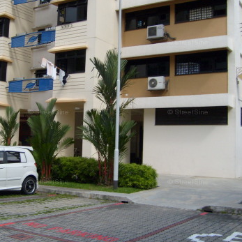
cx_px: 80
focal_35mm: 49
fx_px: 388
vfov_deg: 34.7
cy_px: 113
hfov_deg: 34.4
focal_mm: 5.8
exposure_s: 1/125
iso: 80
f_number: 7.1
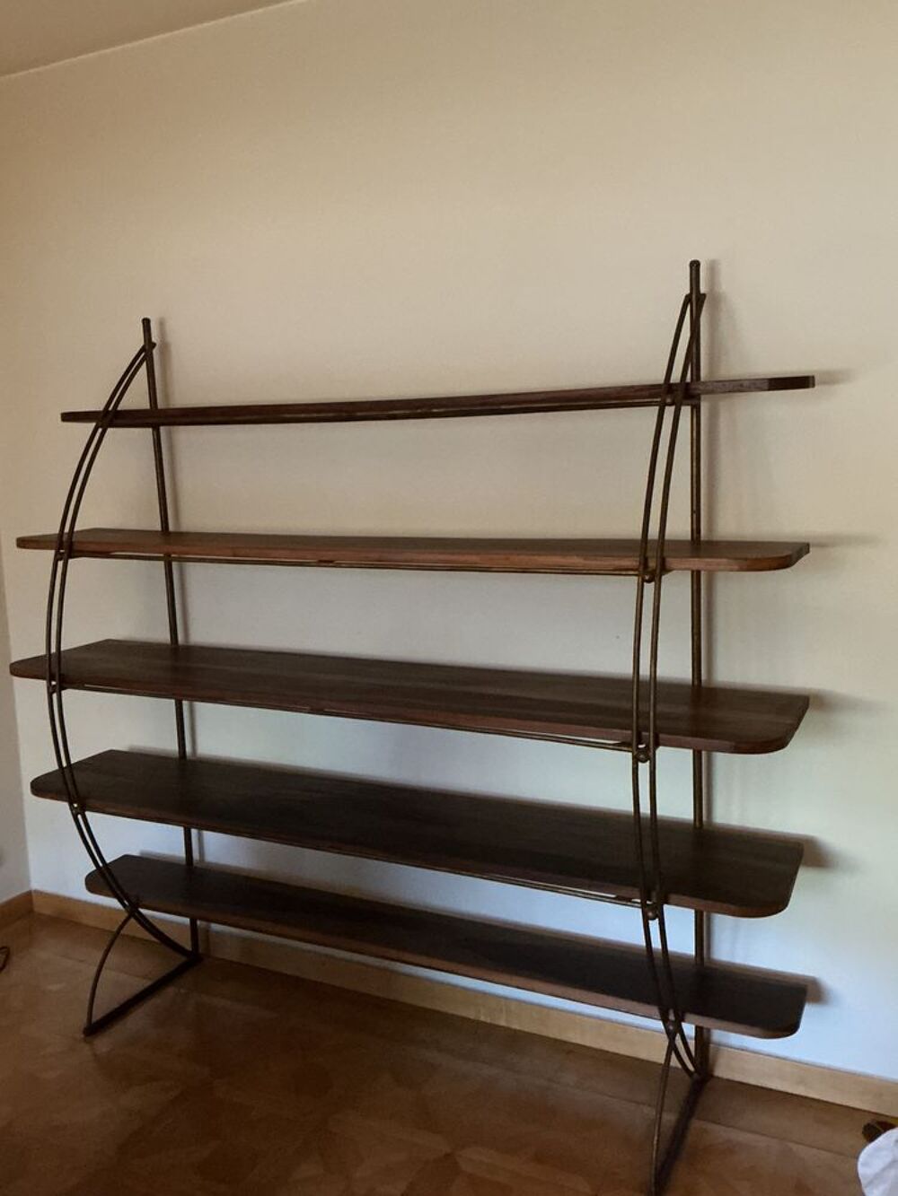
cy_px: 598
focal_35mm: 29
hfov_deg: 48.2
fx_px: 1003
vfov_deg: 61.7
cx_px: 449
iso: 500
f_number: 1.8
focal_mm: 3
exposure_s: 1/24
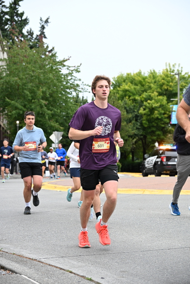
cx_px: 95
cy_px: 142
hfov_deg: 20.9
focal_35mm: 65
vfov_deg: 31.0
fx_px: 514
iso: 1600
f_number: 4
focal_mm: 65
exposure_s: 1/800
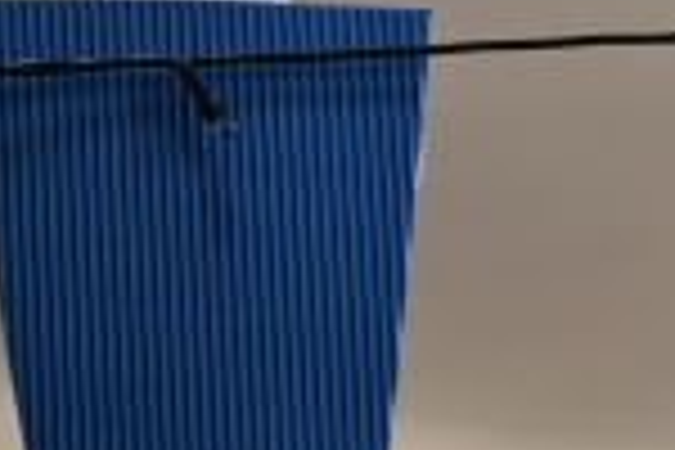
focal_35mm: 771
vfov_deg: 1.8
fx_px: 14455
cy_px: 706
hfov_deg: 2.7
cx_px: 1714
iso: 1600
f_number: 6.3
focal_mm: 145
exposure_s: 1/160
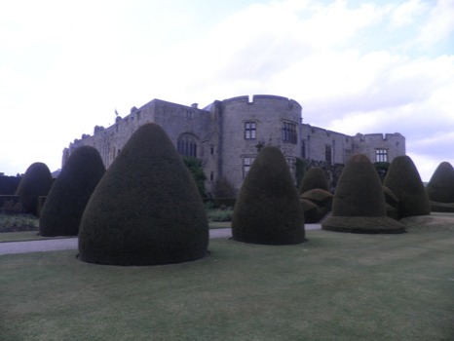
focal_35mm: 24
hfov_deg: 71.6
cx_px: 227
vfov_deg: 56.9
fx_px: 315
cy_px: 170
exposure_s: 1/80
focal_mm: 4.3
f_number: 8.3
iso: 64
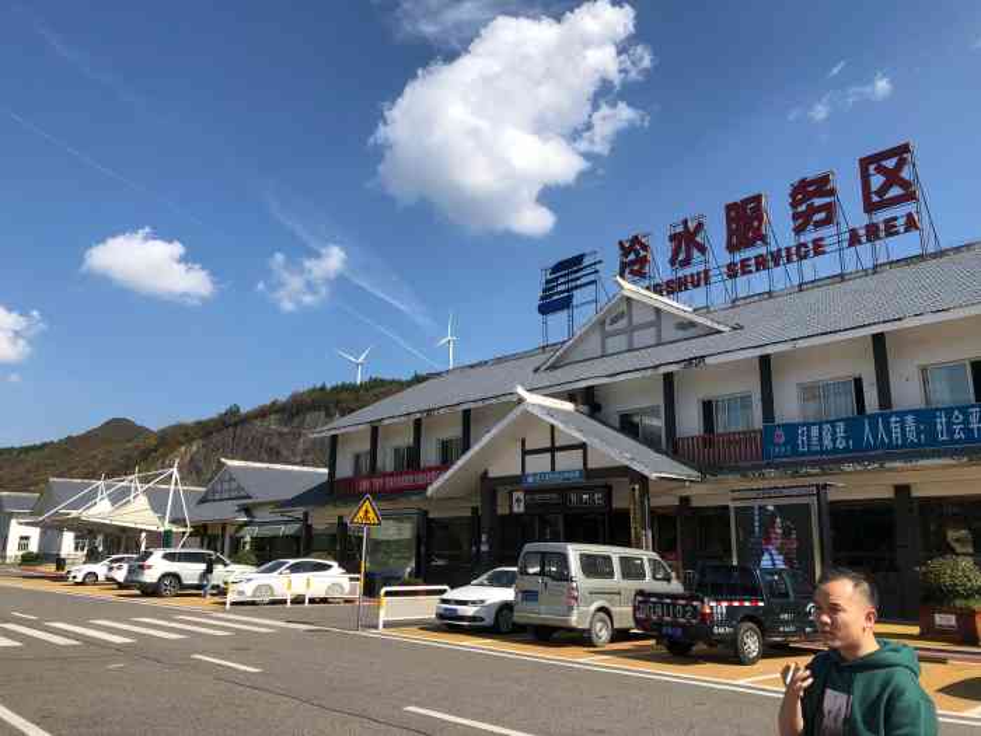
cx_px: 490
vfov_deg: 49.7
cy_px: 368
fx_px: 794
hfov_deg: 63.4
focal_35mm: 28
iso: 20
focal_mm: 4
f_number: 1.8
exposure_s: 1/2088
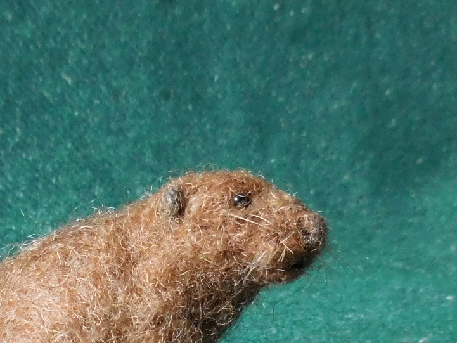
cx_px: 85
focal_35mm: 52
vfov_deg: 26.9
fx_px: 687
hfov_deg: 35.5
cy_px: 319
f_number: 3.3
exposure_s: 1/30
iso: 400
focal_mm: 4.5
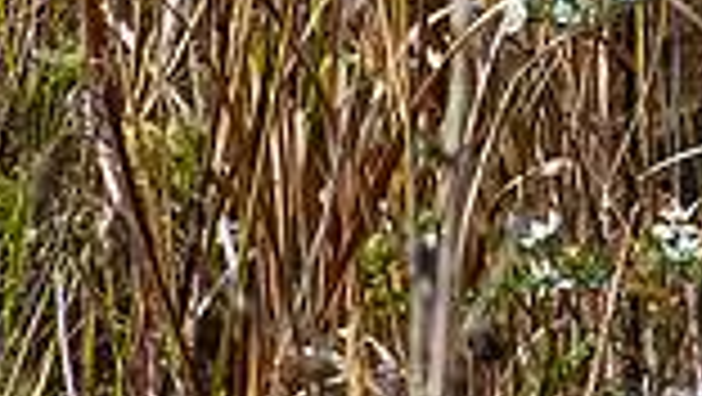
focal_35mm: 4597
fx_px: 85628
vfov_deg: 0.3
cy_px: -622
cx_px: 1035
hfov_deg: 0.5
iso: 1000
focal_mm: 500
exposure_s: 1/2000
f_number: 16
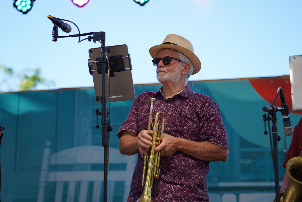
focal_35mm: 105
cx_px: 151
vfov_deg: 13.0
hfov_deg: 19.5
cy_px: 101
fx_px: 881
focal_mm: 105
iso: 100
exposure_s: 1/160
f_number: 4.5
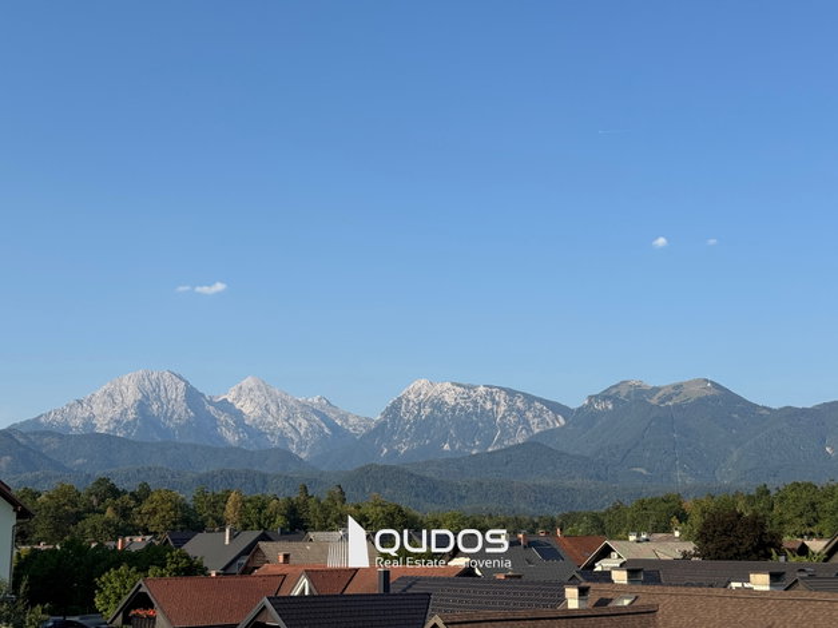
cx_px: 419
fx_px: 1162
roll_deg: +0.4
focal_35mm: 48
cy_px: 314
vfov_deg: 30.3
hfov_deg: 39.7
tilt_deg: +11.4
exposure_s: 1/4608
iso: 64
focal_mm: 6.76
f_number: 1.78
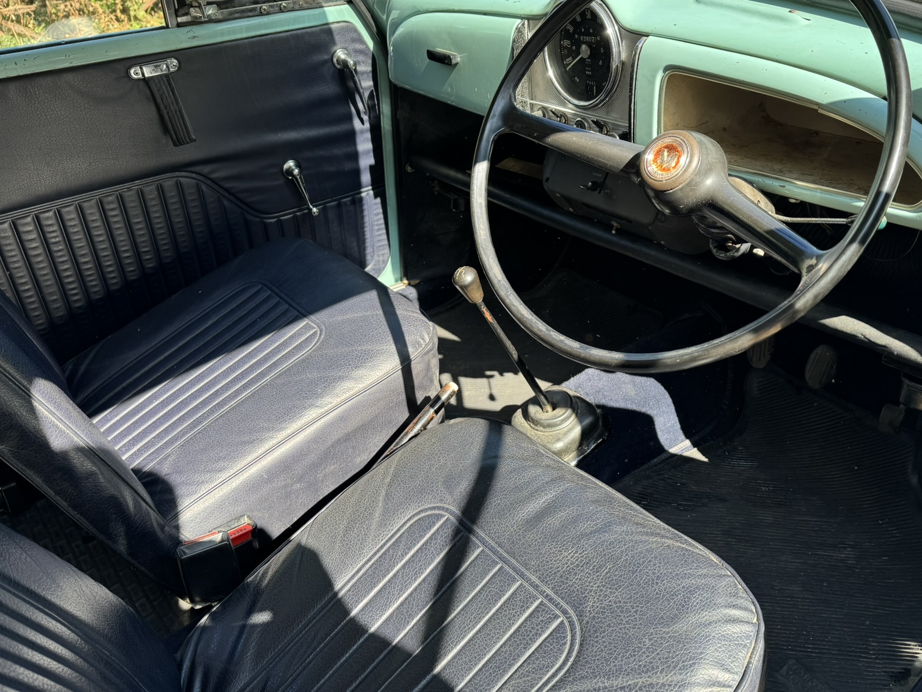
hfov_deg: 61.4
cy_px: 316
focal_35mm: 29
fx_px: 772
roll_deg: -1.0
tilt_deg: -32.0
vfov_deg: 48.2
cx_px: 521
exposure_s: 1/368
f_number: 1.78
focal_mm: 6.76
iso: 80
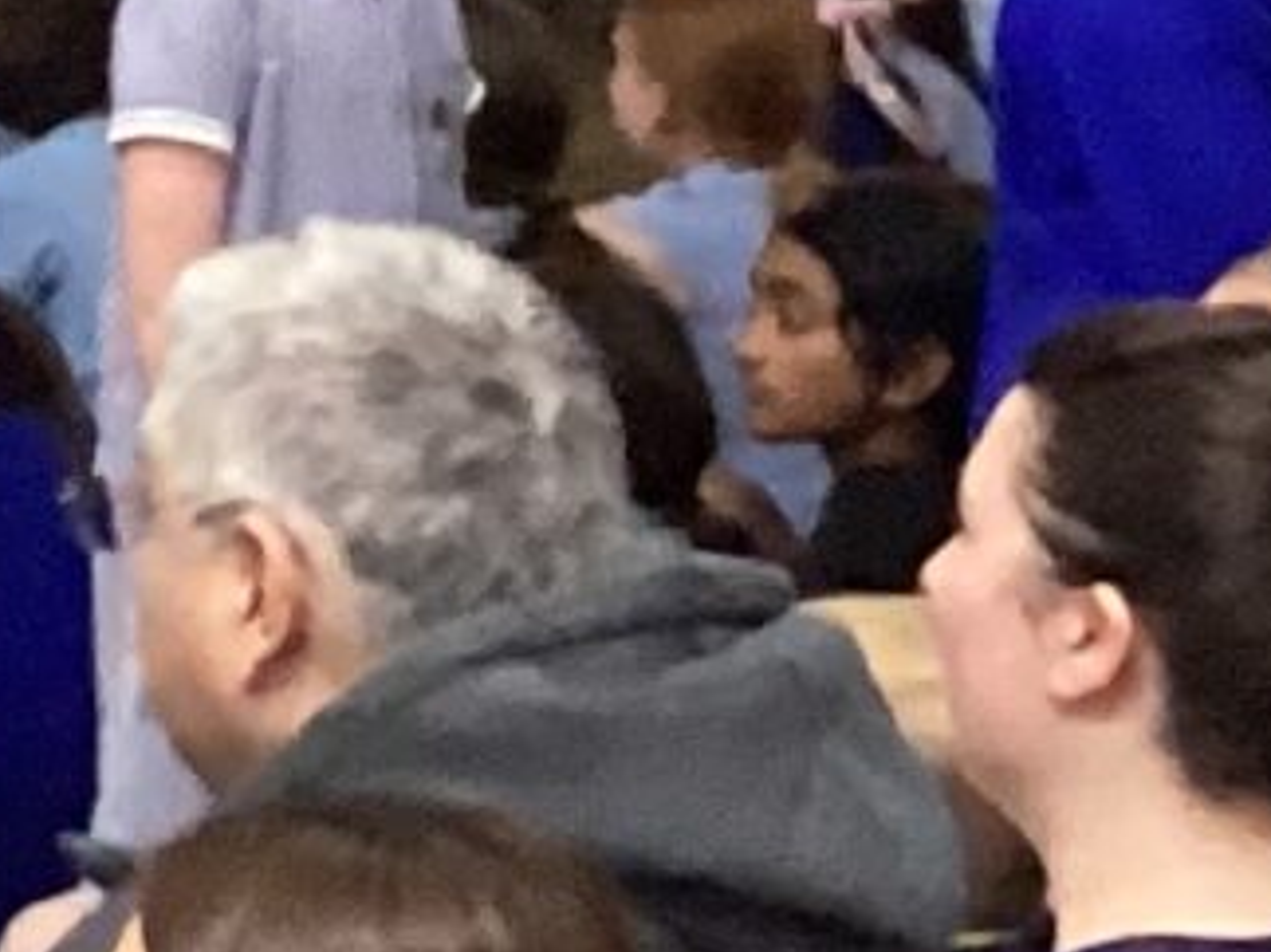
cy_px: -1302
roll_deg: -2.4
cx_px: -1881
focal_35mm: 246
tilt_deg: -2.1
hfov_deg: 7.5
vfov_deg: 5.8
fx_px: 9029
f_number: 2.4
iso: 250
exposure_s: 1/50
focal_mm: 3.3
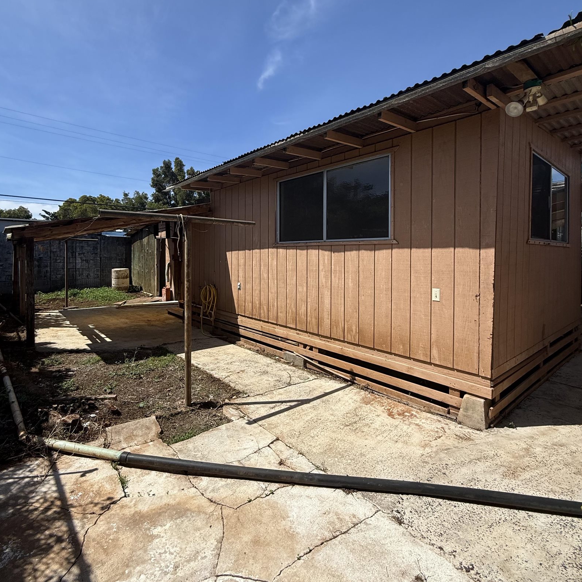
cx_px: 269
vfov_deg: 80.4
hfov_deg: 80.6
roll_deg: -1.2
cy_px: 259
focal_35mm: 18
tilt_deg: +0.8
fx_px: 342
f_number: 2.2
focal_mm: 2.22
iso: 50
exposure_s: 1/2506
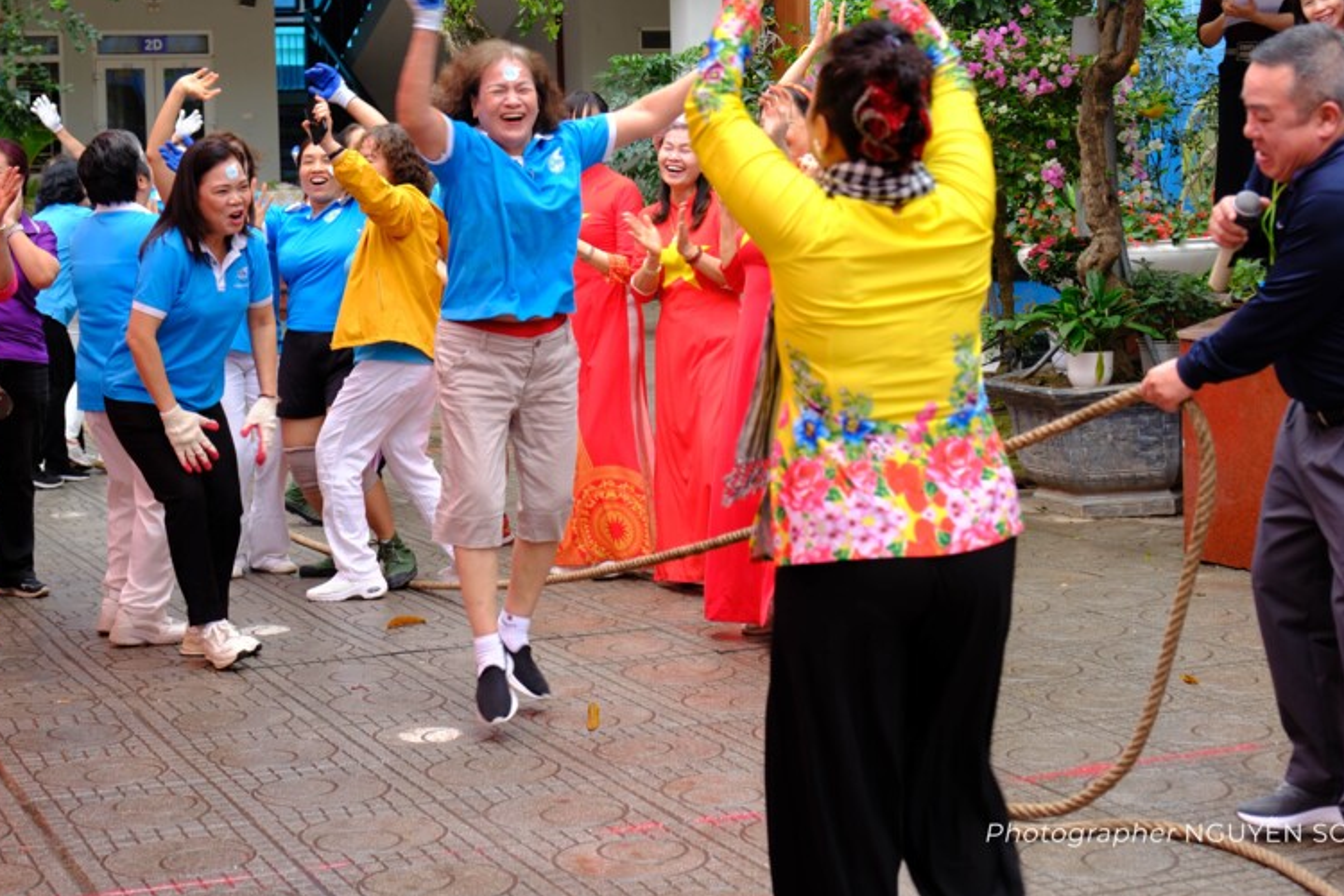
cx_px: 556
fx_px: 2538
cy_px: 306
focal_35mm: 68
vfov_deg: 20.0
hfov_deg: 29.6
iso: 250
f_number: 4
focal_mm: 34.2
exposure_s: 1/160
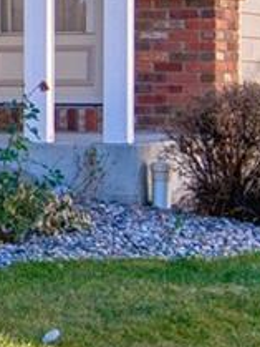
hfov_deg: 6.3
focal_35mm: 228
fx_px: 2281
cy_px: 105
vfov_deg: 8.7
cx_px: -301
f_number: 4
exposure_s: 1/2000
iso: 500
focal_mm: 31
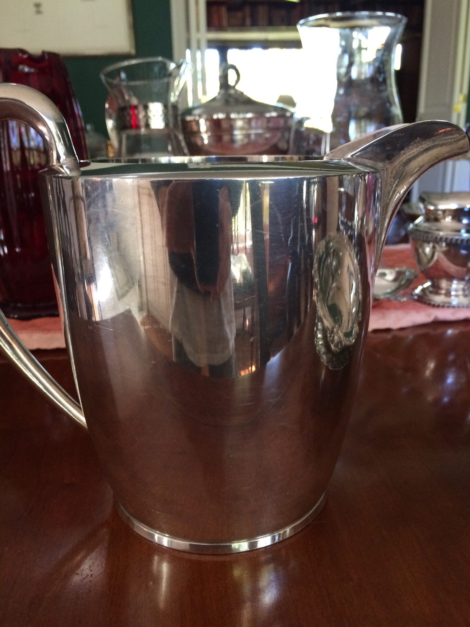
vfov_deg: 61.7
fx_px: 525
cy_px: 314
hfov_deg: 48.2
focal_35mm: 29
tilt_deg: -17.4
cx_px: 235
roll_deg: +2.3
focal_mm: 4.15
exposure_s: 1/30
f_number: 2.2
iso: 250
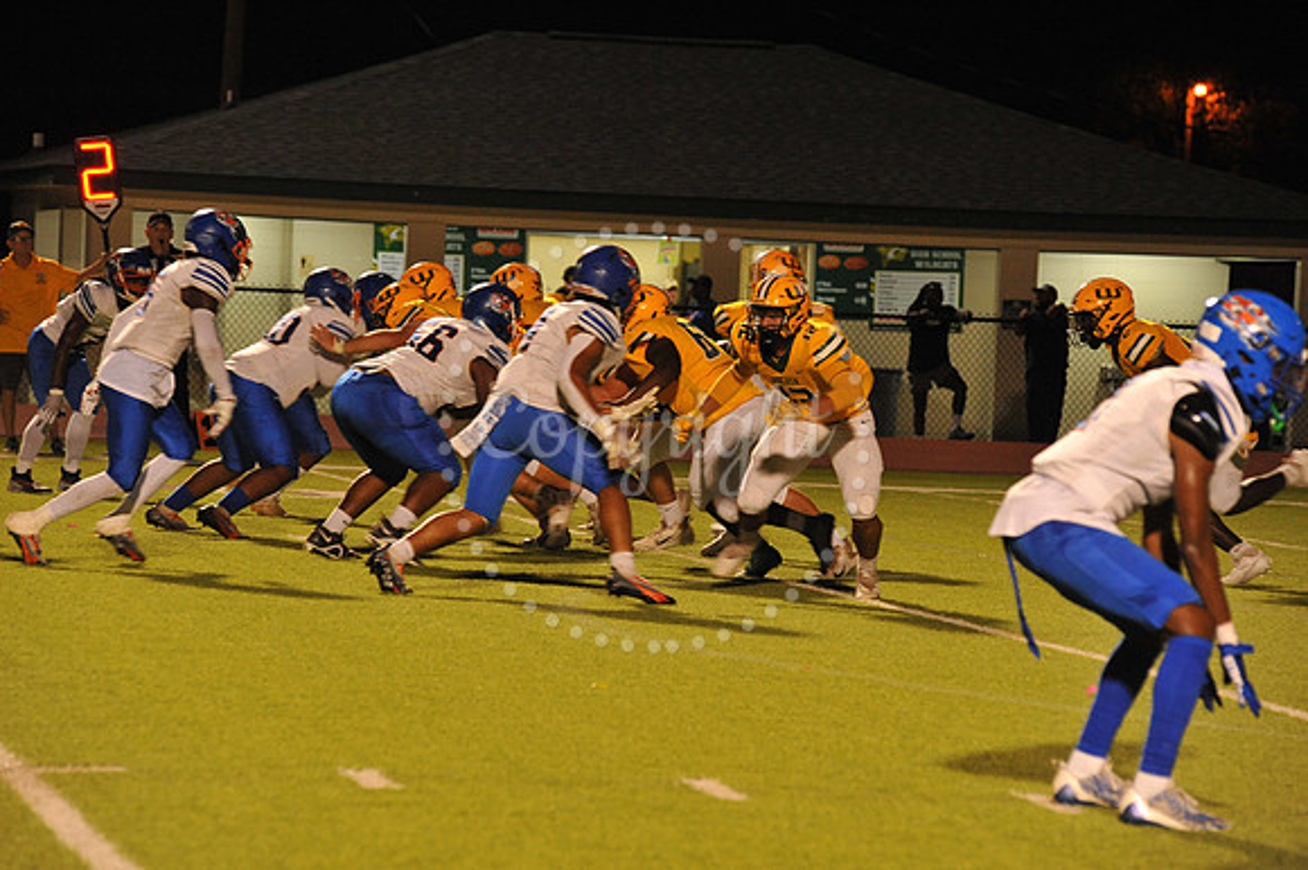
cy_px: 435
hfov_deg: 10.3
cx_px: 654
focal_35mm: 200
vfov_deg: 6.9
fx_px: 7262
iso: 3200
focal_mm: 200
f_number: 6.3
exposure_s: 1/160
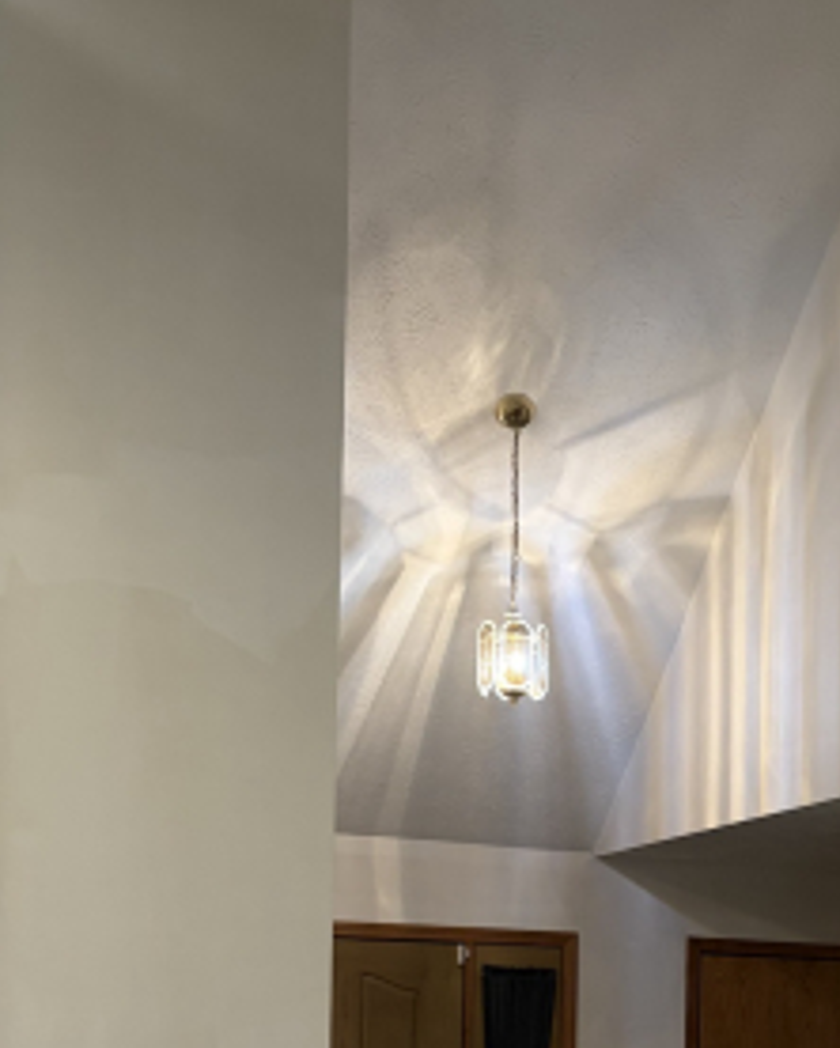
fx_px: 1894
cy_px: 1001
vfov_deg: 29.3
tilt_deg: +1.1
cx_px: 942
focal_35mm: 61
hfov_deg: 23.4
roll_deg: -1.2
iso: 160
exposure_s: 1/60
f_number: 1.6
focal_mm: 5.96
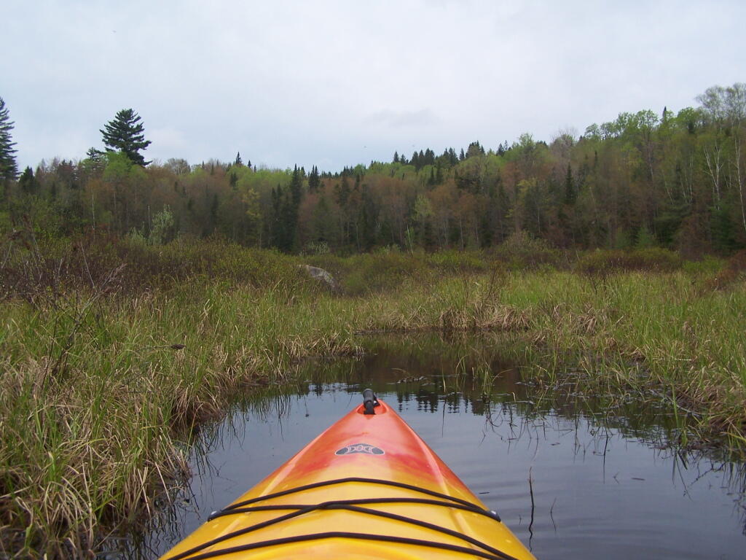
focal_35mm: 38
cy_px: 280
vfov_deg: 37.7
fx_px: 819
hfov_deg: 49.0
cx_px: 373
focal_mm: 6.3
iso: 80
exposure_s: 1/800
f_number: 4
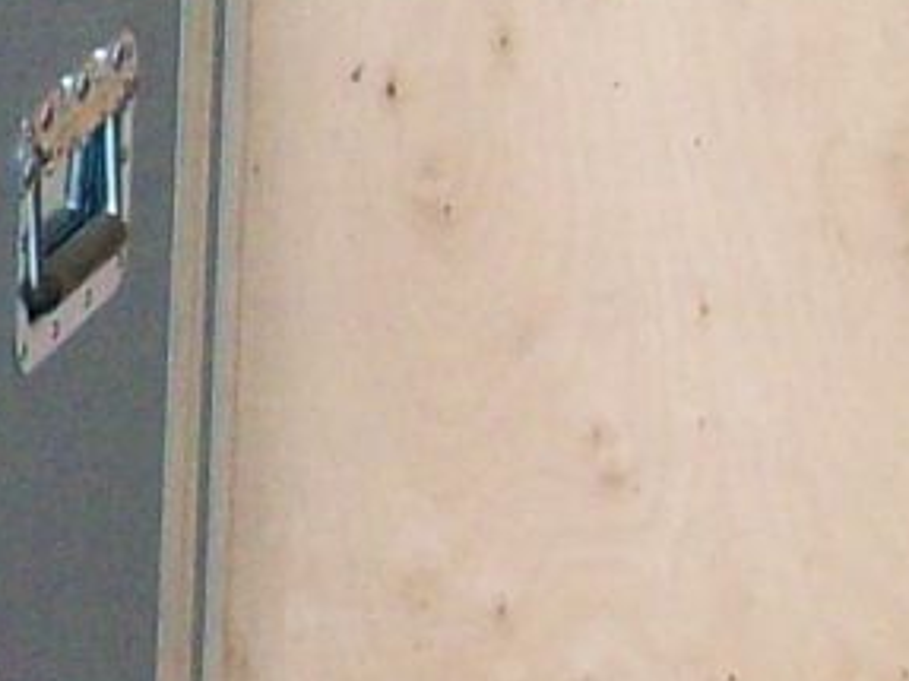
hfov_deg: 6.4
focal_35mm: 300
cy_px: 57
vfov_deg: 4.9
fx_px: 7875
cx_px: -931
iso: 160
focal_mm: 7.1
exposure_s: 1/65.1
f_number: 3.2
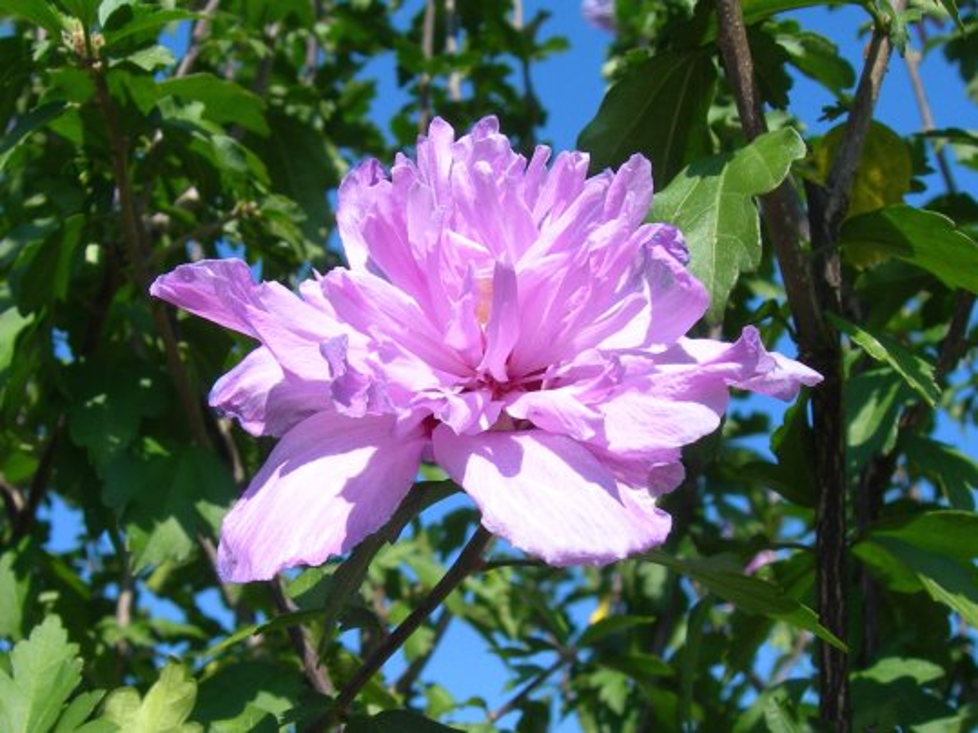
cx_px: 489
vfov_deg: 37.7
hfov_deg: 49.0
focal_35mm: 38
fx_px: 1073
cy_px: 366
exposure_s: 1/400
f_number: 4.8
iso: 50
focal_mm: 7.8
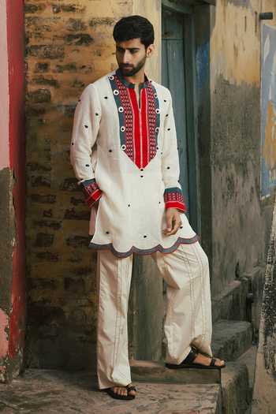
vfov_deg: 35.8
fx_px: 642
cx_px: 138
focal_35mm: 56
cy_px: 207
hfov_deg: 24.3
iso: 250
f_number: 5
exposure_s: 1/200
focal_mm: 55.8
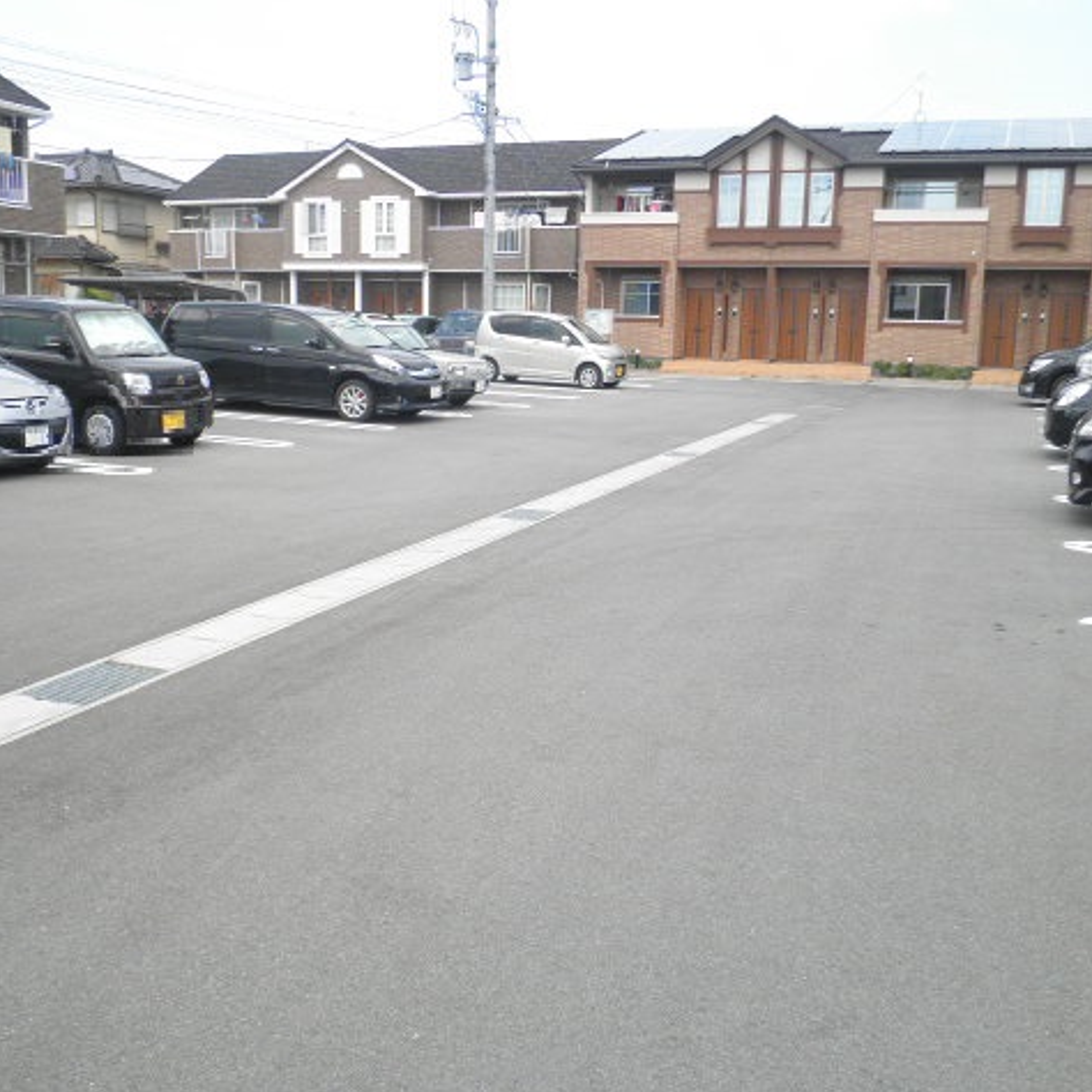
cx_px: 548
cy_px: 546
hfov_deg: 52.5
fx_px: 1106
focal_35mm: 31
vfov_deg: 52.5
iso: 64
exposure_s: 1/400
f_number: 2.8
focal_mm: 4.7
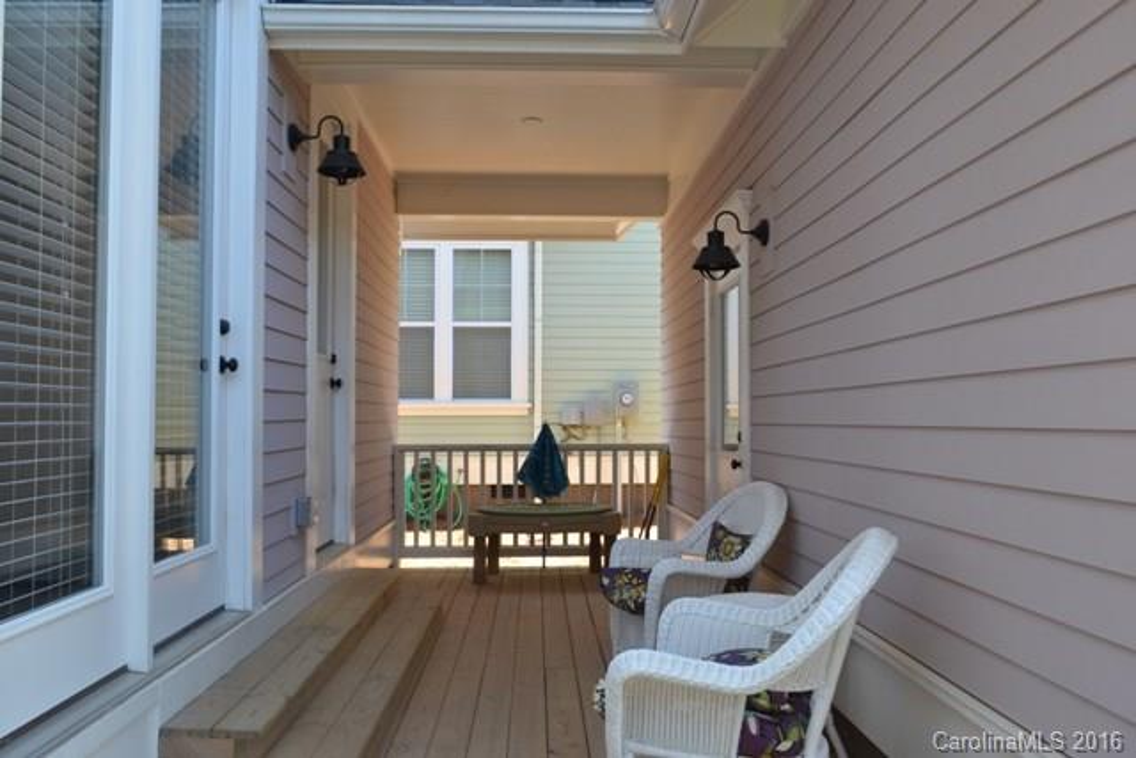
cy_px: 379
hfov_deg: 67.4
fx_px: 852
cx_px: 568
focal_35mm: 27
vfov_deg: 48.0
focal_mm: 18
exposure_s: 1/60
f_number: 5.6
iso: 220
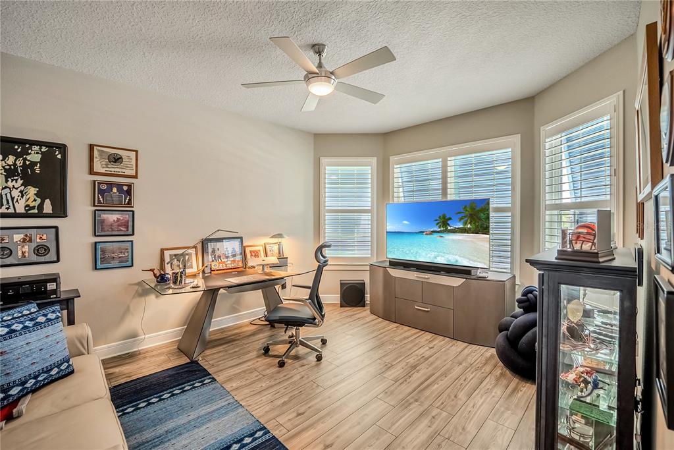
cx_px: 337
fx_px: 273
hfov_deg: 101.9
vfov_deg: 78.9
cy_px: 225
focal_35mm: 15
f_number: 4.5
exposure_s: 1/800
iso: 1600
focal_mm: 14.6
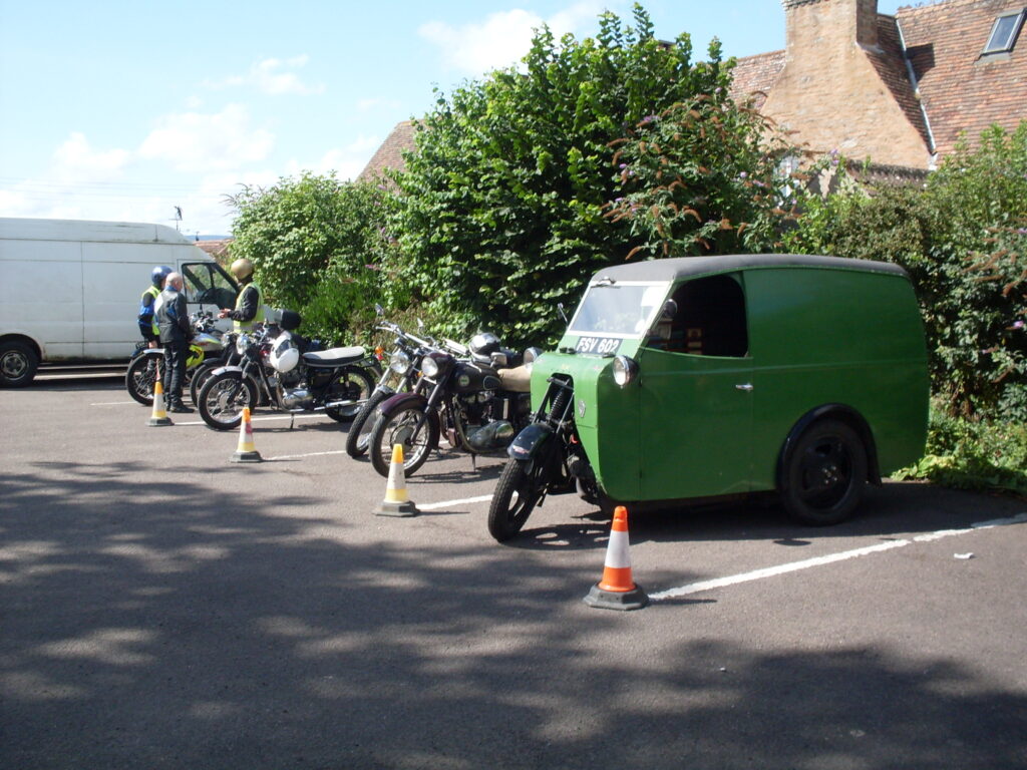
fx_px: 1127
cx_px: 514
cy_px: 385
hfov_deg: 49.0
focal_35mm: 38
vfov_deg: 37.7
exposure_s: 1/125
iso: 80
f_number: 8.4
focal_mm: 6.3
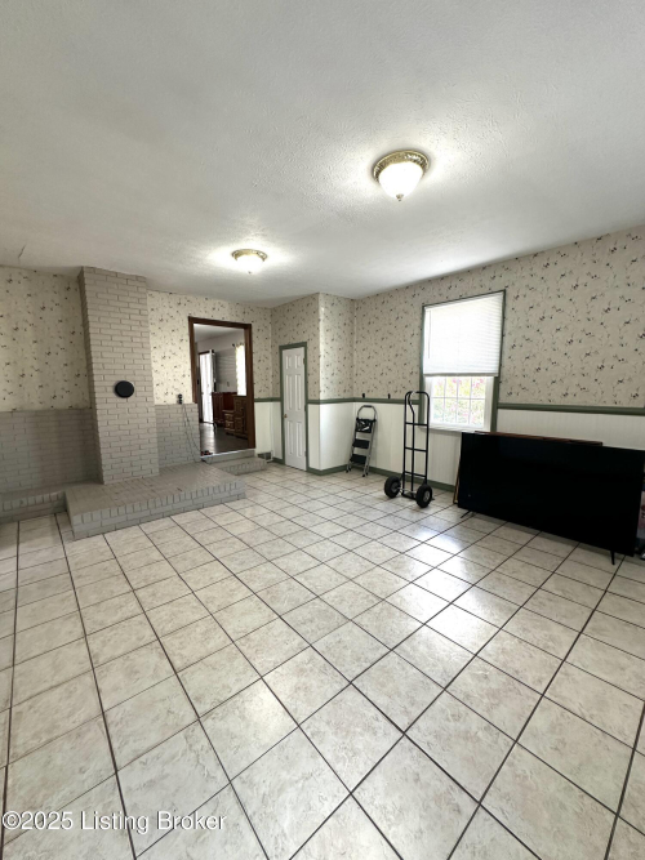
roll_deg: +0.0
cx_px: 322
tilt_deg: -6.4
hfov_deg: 85.7
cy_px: 430
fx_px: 348
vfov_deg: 102.1
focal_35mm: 14
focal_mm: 2.22
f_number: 2.2
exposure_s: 1/60
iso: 160
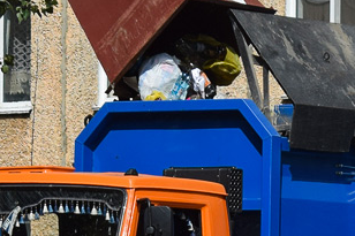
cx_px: 191
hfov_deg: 6.4
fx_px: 3173
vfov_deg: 4.3
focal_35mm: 322
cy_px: 253
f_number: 6.3
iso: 100
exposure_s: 1/800
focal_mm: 55
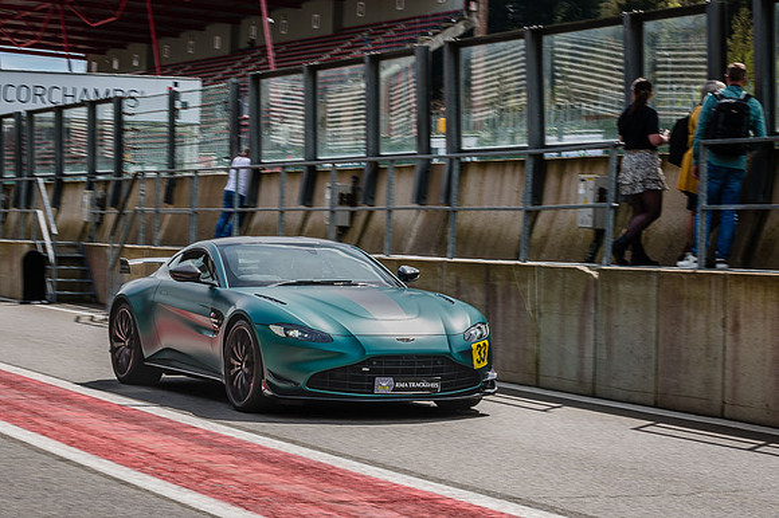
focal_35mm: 106
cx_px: 396
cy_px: 255
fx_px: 2297
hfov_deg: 19.3
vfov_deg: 12.9
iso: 100
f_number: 20
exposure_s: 1/60
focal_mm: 90
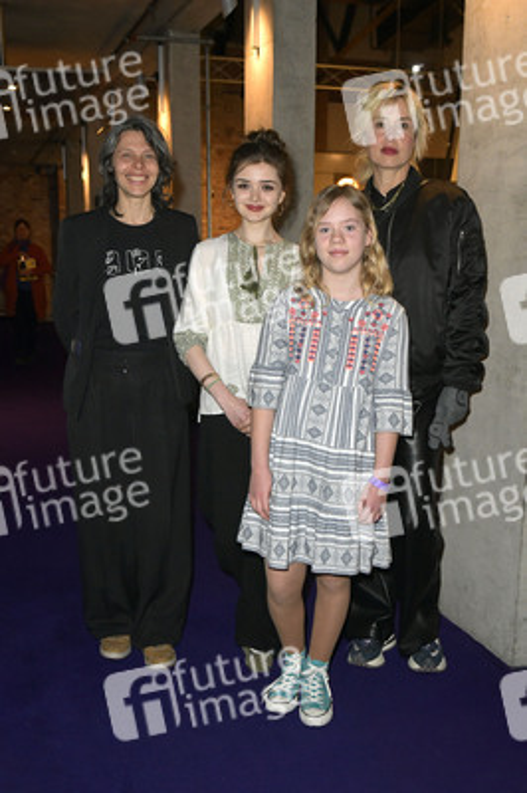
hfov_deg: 41.0
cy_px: 396
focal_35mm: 32
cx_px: 264
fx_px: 704
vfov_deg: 58.8
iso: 2500
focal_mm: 32
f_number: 6.3
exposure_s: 1/250
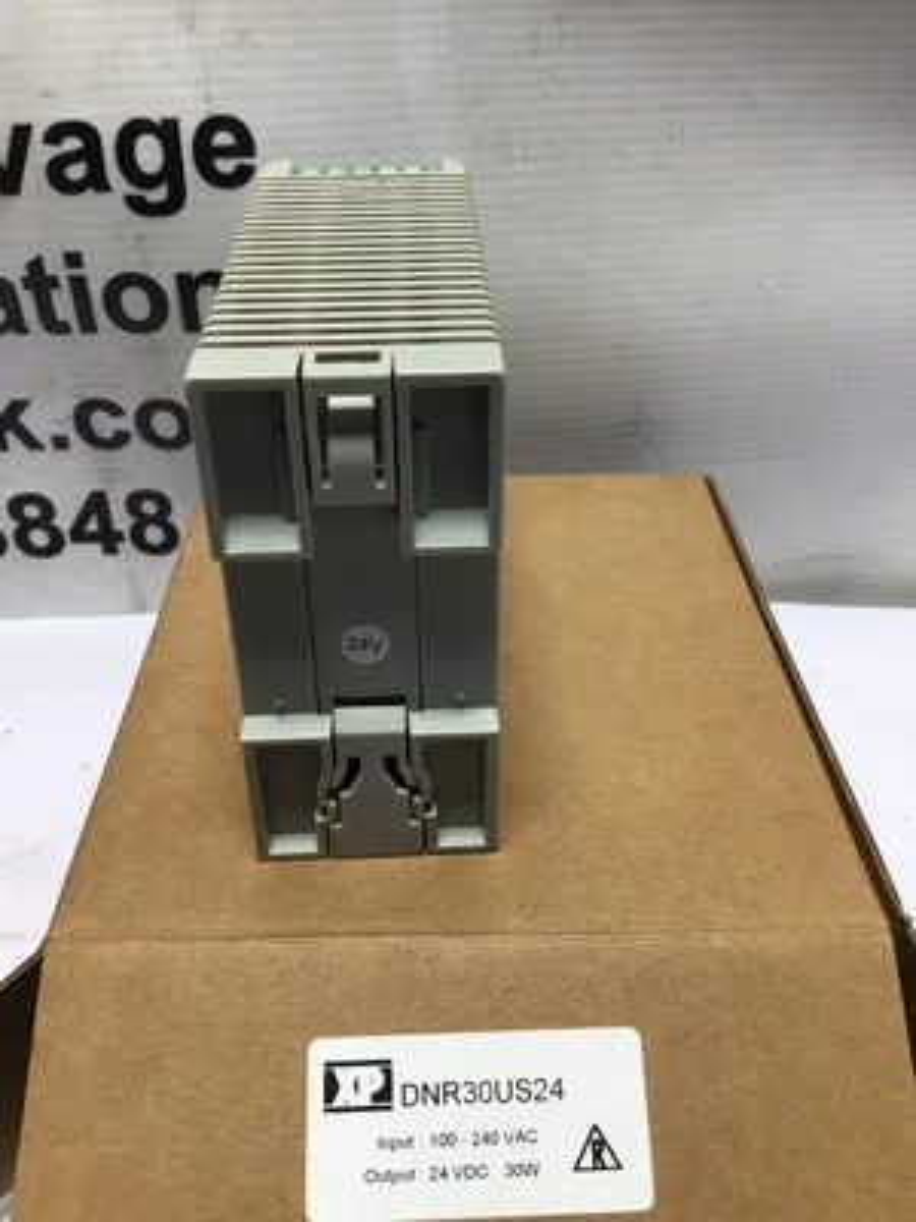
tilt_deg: -33.4
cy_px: 611
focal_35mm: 31
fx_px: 1094
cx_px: 458
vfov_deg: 58.4
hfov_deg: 45.4
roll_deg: +0.9
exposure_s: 1/120
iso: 32
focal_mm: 3.3
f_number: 2.4
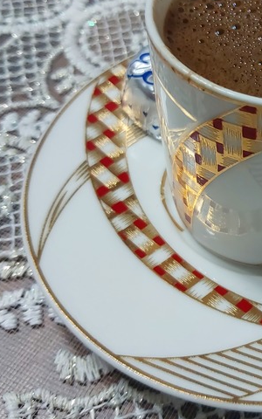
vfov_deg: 33.4
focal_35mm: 61
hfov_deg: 20.3
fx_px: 697
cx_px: 290
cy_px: 168
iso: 200
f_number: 1.8
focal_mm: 4.6
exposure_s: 1/100
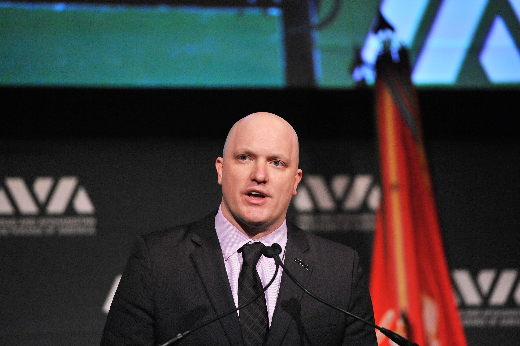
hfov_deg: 10.3
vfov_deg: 6.9
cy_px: 173
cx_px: 260
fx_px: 2887
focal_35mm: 200
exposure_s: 1/200
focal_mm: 200
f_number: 3.2
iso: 2000
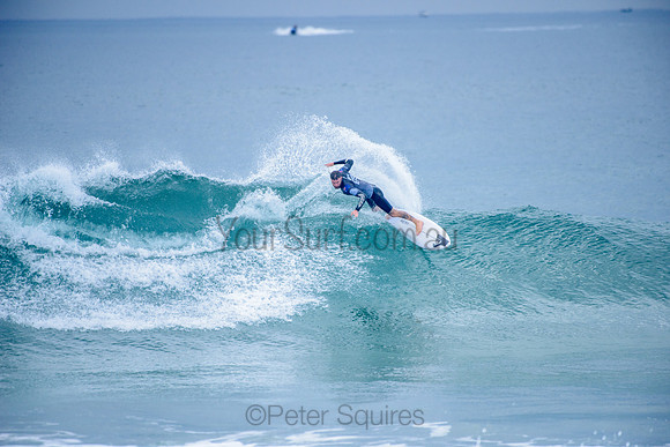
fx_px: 9307
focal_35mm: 500
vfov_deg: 2.8
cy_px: 224
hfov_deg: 4.1
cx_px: 335
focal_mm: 500
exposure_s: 1/2000
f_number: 5.6
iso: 450
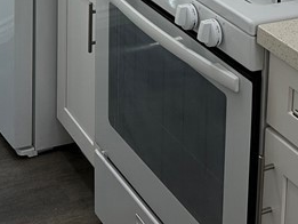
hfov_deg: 20.7
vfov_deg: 14.2
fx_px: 810
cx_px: 70
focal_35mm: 94
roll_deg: +0.1
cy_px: -159
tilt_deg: -10.6
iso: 80
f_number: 1.78
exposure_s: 1/120
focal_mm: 6.86
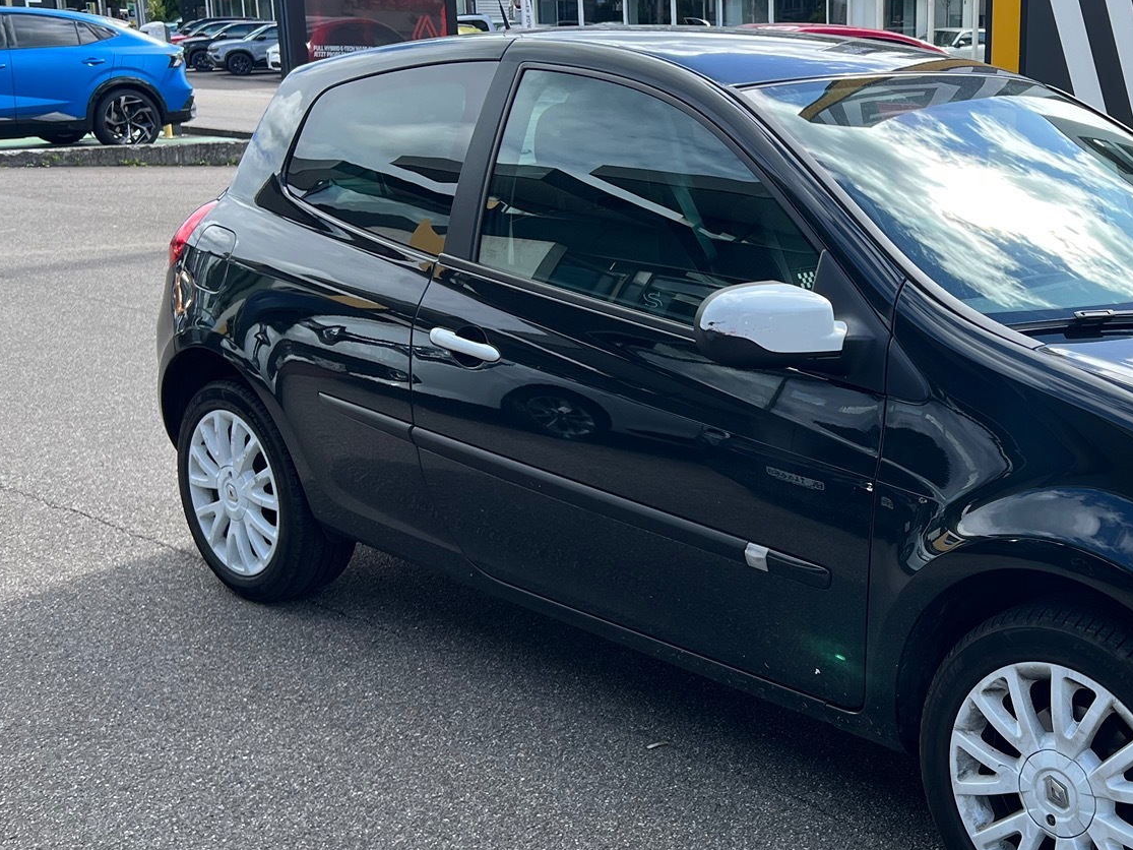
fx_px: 1538
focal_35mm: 47
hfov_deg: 38.7
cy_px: 434
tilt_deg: -14.0
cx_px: 932
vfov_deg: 30.9
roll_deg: -0.3
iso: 50
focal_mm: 5.7
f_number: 1.5
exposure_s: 1/909
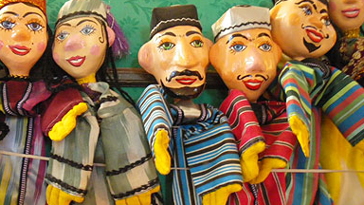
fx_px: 444
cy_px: 109
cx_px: 156
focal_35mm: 46
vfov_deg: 26.0
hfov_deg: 44.5
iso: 800
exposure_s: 1/10
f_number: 3.5
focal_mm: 6.3
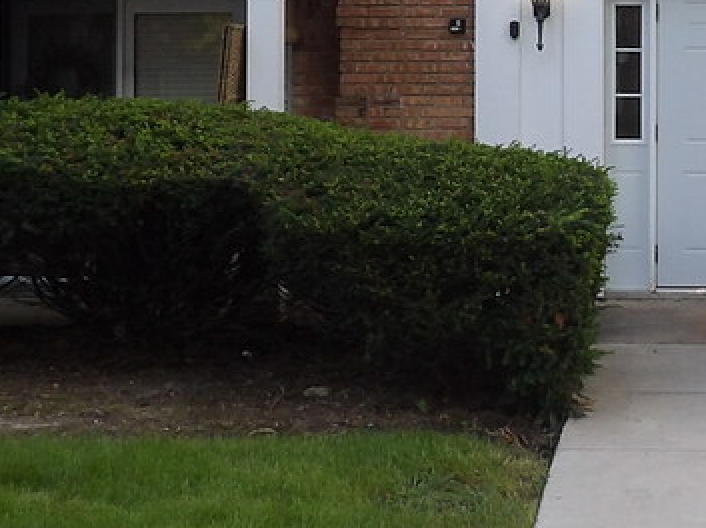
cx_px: 642
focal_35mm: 98
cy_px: 60
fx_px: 1997
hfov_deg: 19.7
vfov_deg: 14.9
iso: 100
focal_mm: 4.3
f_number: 3.2
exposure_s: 1/90
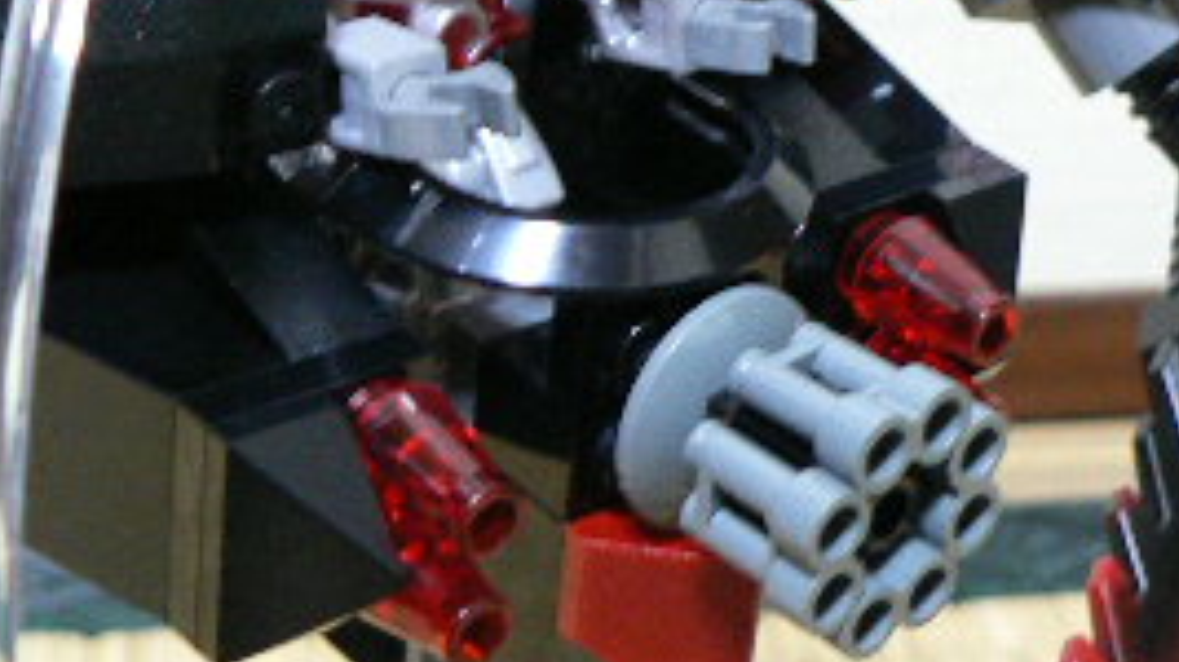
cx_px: 371
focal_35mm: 94
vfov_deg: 12.6
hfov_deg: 22.6
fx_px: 2938
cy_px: -137
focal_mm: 6
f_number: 2.8
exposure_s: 1/4
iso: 200
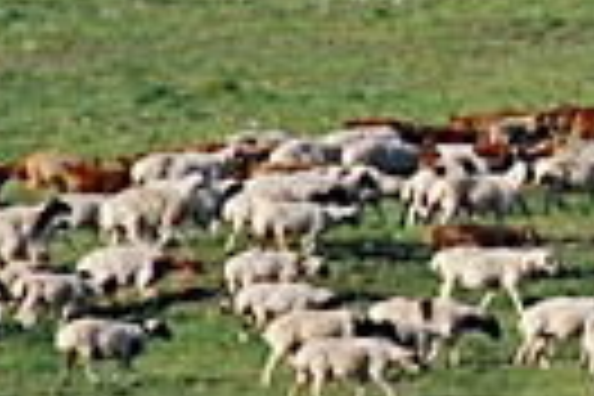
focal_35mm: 1231
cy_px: 27
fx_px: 20311
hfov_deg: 1.7
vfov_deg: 1.1
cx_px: 1012
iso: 400
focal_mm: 135
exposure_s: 1/1250
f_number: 6.3
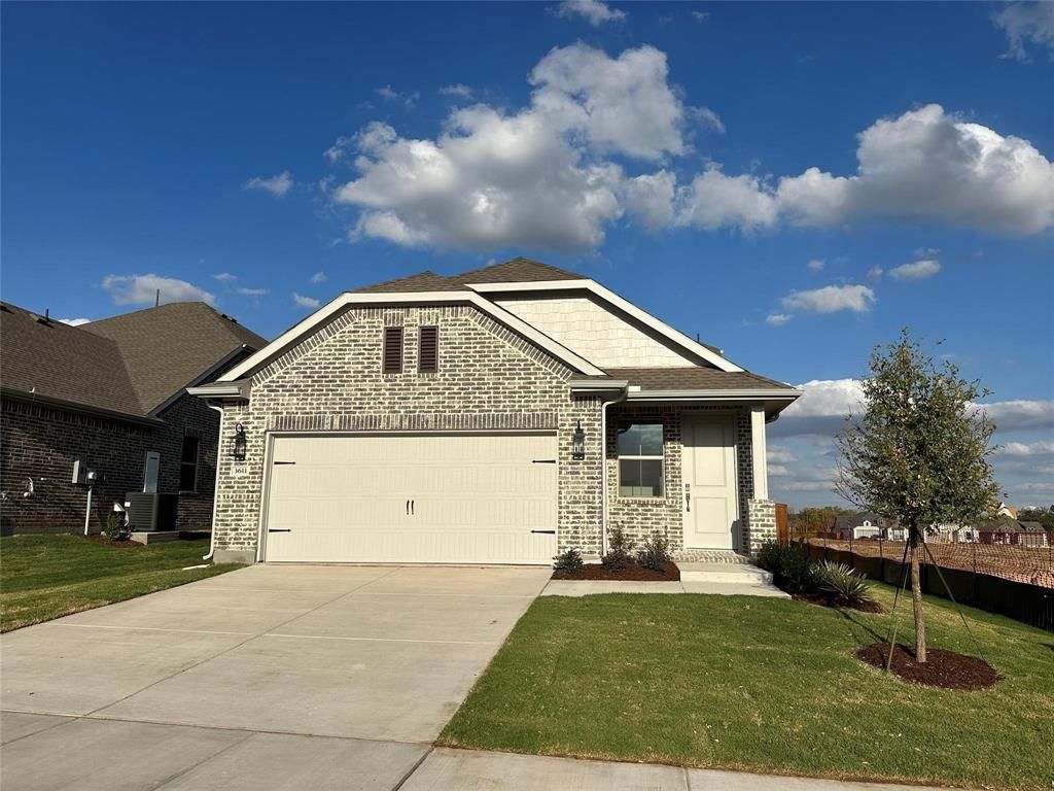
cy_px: 396
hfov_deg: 71.6
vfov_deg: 56.8
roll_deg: -0.9
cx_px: 527
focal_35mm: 24
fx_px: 731
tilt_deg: +9.4
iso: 80
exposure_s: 1/10753
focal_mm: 6.86
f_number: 1.78
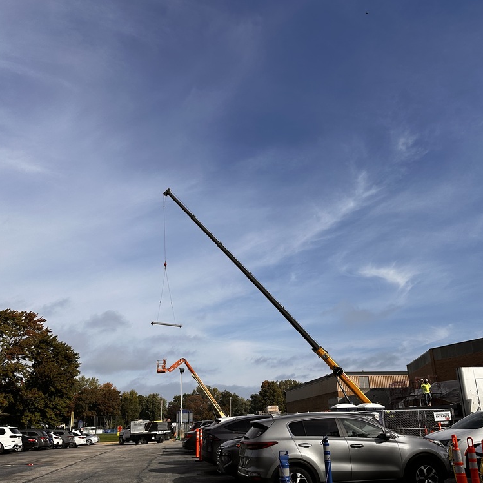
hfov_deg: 55.6
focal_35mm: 29
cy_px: 298
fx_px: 458
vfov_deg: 55.1
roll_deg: +1.4
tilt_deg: +18.2
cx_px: 241
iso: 80
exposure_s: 1/7042
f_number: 1.78
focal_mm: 6.86
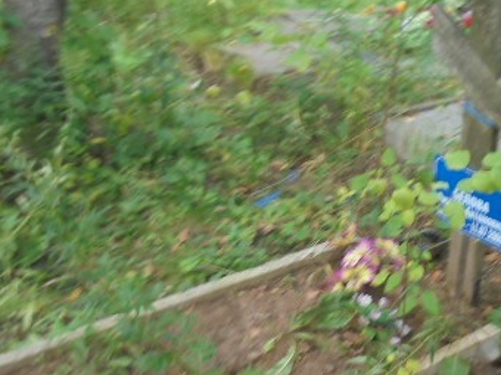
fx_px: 709
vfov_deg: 29.5
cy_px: 250
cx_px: 364
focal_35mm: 49
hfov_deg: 38.1
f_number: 3.5
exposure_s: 1/50
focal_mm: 4.6
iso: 100
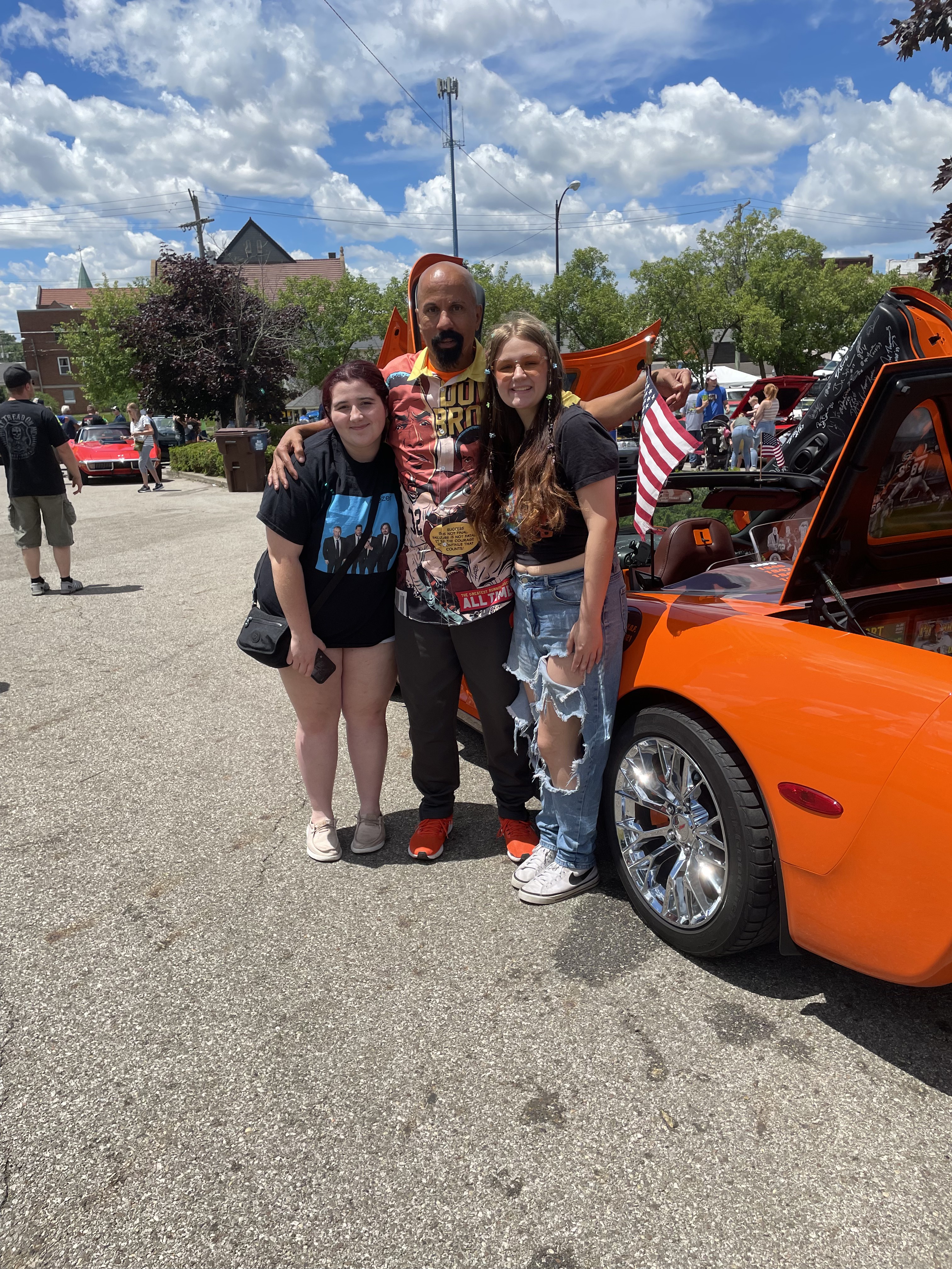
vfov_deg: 67.3
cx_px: 476
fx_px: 953
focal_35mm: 26
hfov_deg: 53.1
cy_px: 634
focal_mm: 4.2
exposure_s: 1/3509
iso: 32
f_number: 1.6
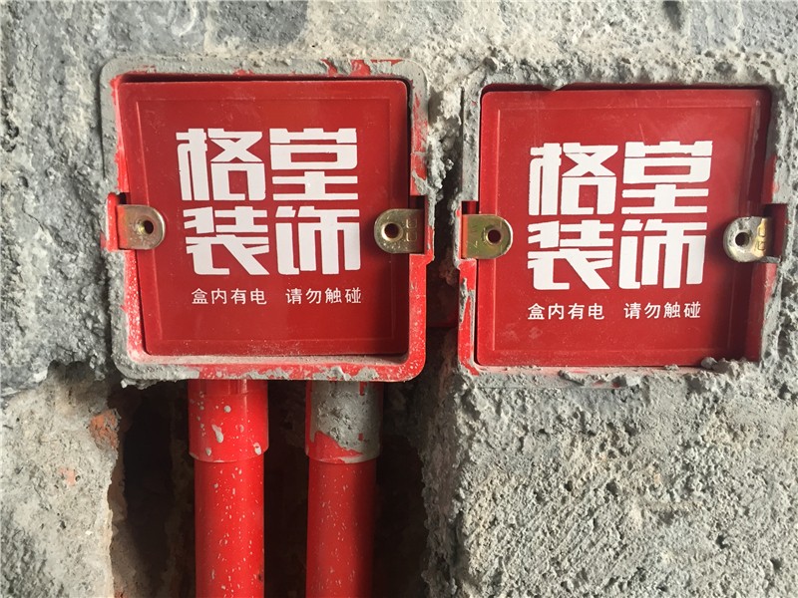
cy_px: 299
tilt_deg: -5.2
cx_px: 399
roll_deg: -1.3
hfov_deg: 61.7
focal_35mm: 29
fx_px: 669
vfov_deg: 48.2
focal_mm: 4.15
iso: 50
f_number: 2.2
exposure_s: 1/33
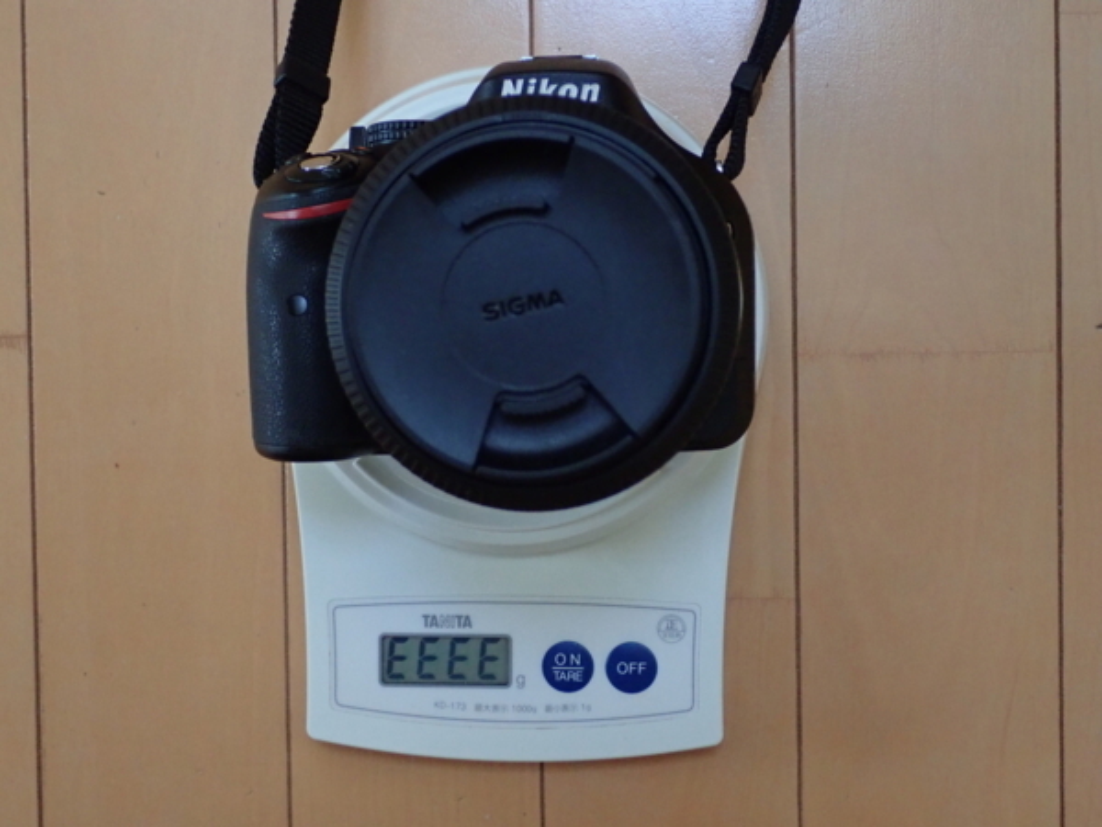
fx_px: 1687
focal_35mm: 53
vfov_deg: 27.5
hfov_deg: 36.2
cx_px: 551
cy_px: 414
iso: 800
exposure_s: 1/40
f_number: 3.4
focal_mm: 9.61
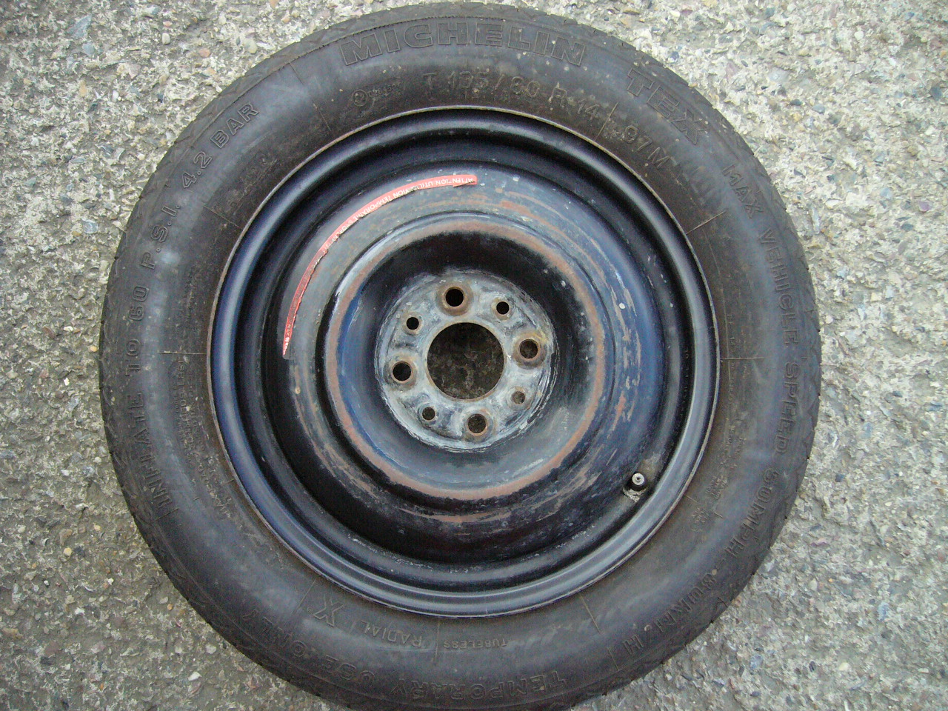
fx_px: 959
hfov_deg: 52.6
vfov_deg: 40.7
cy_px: 356
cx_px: 474
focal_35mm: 35
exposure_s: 1/640
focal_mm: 5.8
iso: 400
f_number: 2.8
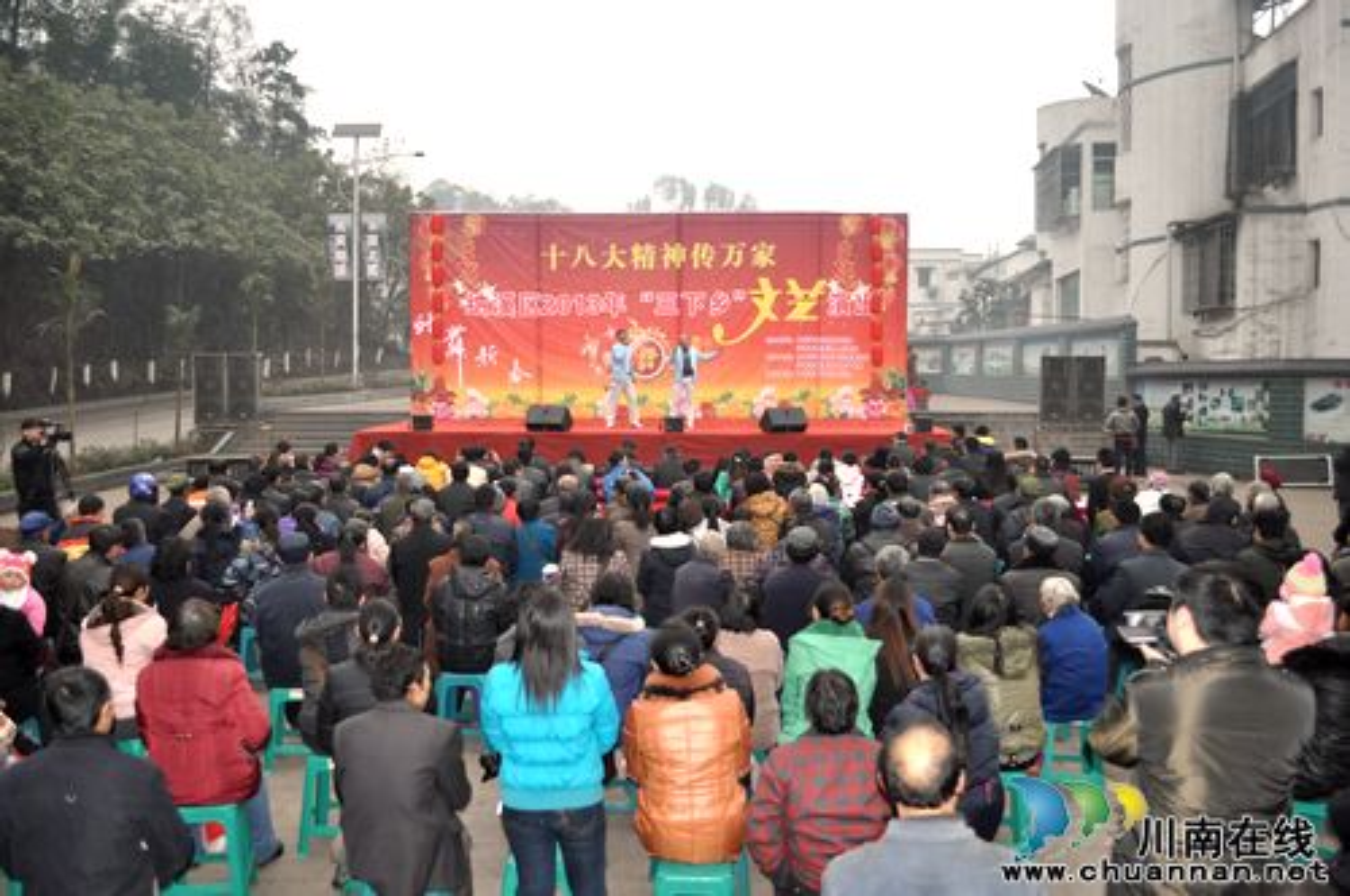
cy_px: 448
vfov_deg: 39.9
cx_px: 675
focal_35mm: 33
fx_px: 1236
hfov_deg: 57.3
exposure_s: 1/125
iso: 400
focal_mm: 22
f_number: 3.8
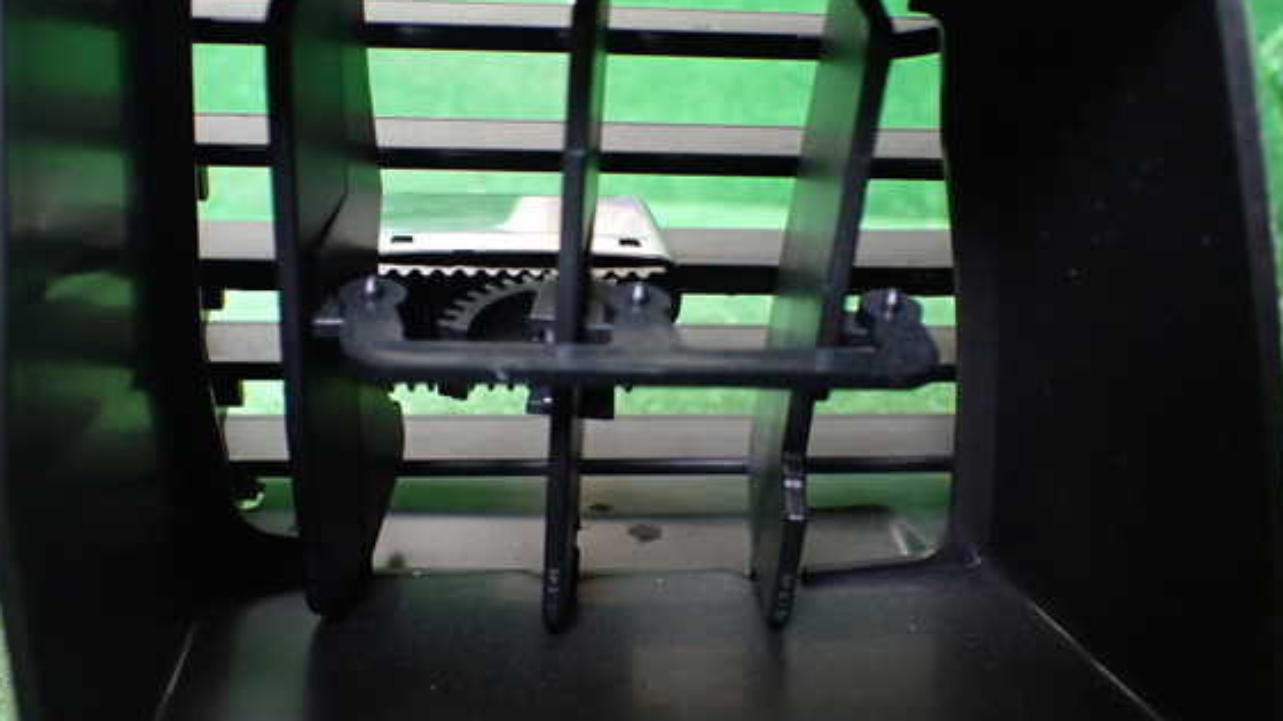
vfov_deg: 33.7
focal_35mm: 35
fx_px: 1191
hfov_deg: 56.6
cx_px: 623
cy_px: 380
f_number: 2.3
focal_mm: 5.4
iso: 800
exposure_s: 1/100
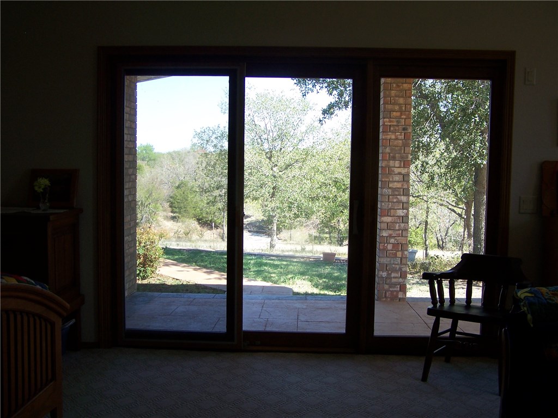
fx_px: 613
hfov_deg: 49.0
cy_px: 209
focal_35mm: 38
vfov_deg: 37.7
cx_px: 279
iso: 80
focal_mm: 6.3
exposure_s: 1/160
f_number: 2.8
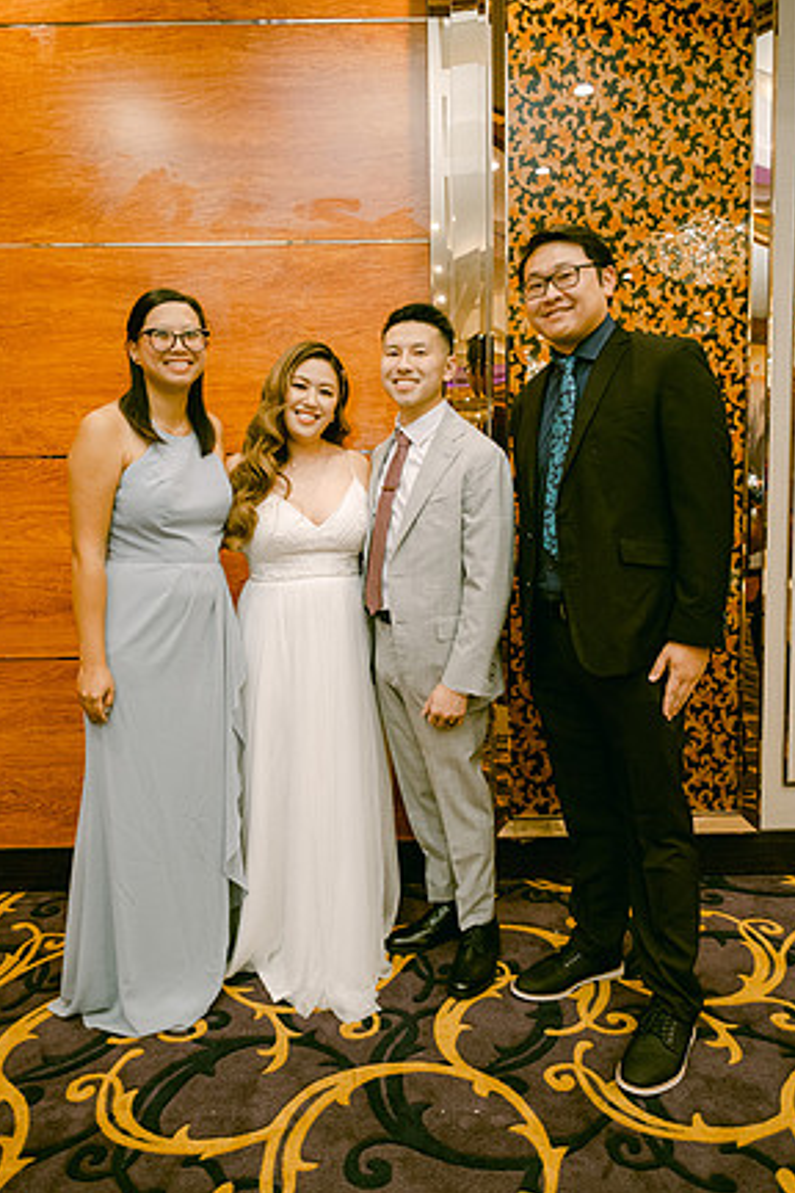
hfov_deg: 51.3
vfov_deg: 71.5
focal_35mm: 25
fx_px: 828
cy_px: 577
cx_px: 398
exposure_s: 1/125
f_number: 2.8
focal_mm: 16
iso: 800
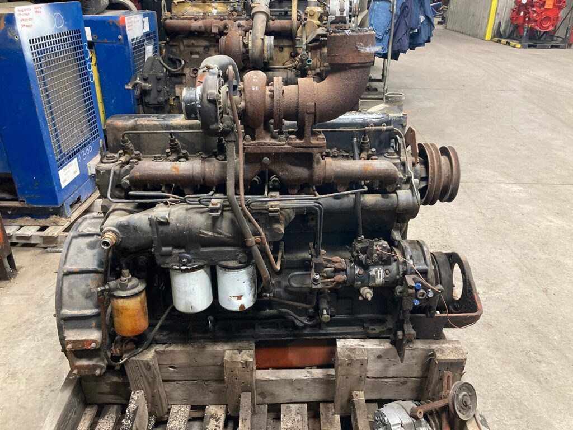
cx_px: 286
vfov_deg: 49.7
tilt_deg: -25.9
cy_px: 215
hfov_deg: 63.4
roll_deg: -1.7
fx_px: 463
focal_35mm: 28
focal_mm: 3.99
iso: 320
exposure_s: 1/40
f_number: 1.8
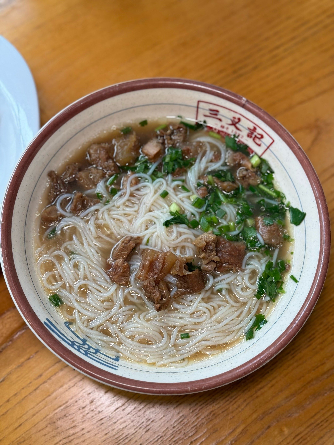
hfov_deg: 30.3
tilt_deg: -71.0
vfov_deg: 39.7
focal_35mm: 48
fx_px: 617
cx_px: 167
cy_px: 222
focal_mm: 6.86
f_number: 1.78
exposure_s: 1/157
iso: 64
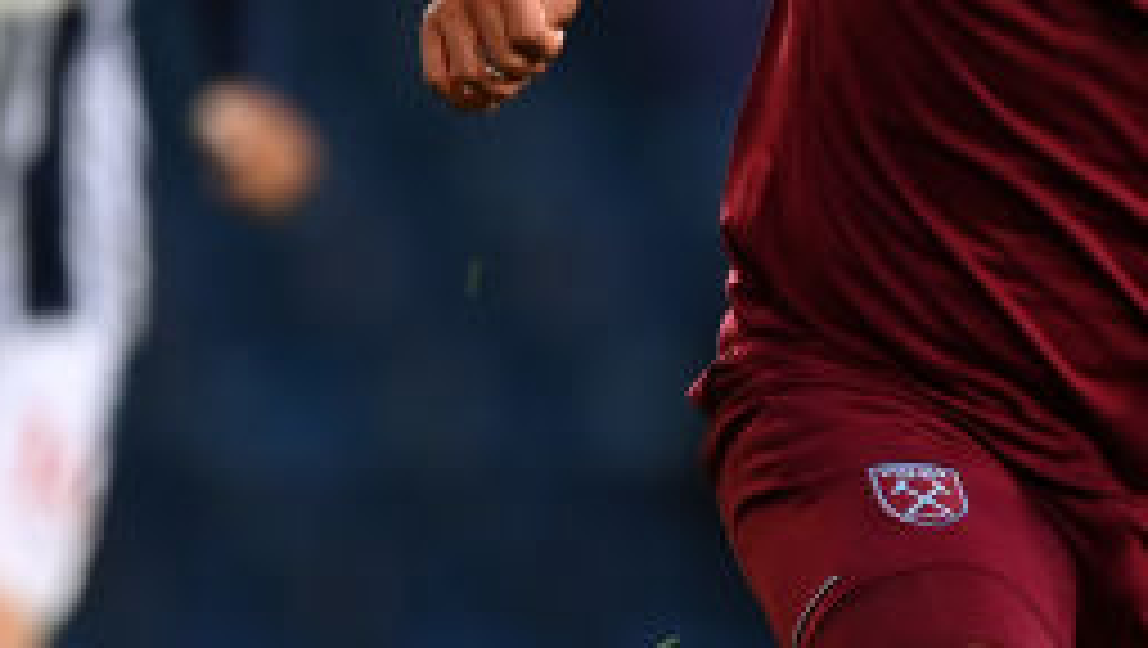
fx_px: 51219
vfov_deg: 0.7
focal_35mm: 1681
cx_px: 1616
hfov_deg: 1.3
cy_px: 277
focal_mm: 400
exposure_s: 1/1600
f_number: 3.2
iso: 1250
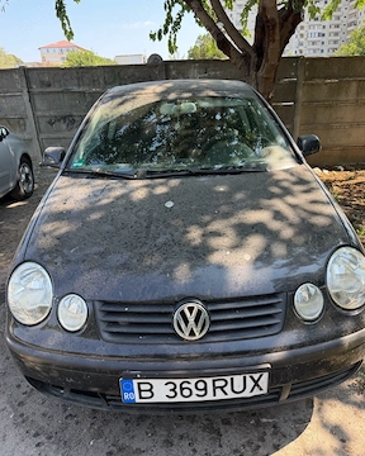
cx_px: 182
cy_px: 213
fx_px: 351
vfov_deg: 66.0
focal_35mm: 26
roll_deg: +2.1
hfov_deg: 54.9
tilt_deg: -19.8
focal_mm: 6.76
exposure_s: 1/878
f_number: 1.78
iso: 100
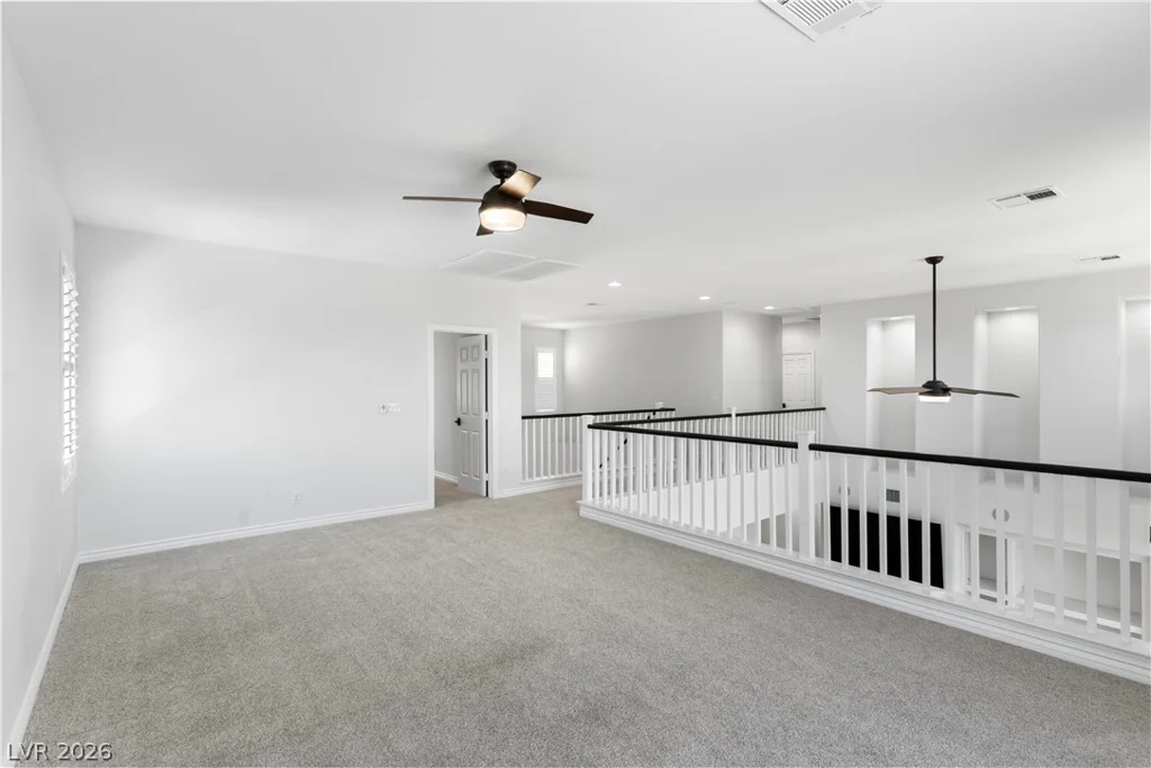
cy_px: 384
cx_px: 576
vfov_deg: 70.5
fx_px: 544
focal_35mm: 17
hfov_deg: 93.3
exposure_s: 1/320
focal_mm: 17
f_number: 8
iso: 400
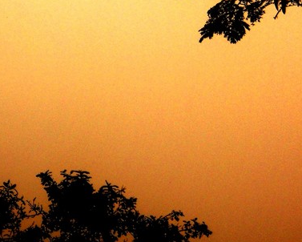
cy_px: 78
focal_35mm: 194
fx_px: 1735
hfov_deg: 9.9
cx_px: 39
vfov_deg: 8.0
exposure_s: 1/640
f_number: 5.4
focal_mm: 17.9
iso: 80
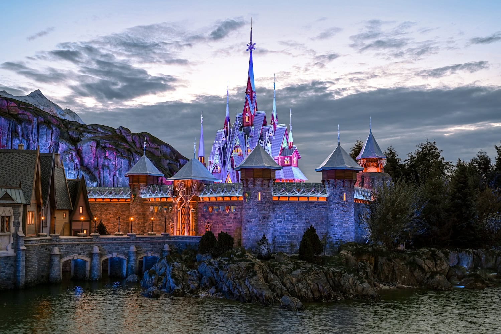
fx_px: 529
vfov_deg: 35.1
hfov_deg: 50.7
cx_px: 250
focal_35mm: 38
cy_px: 167
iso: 250
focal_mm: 38
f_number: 5
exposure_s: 1/3.33
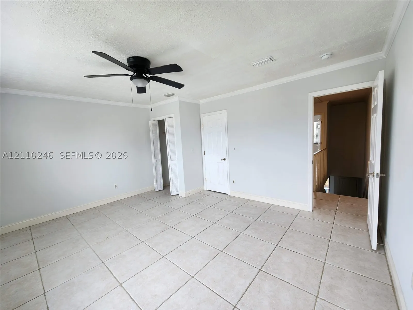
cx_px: 206
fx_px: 155
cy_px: 155
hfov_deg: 106.2
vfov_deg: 89.9
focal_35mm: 13
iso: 50
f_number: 2.2
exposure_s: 1/60
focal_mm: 2.2
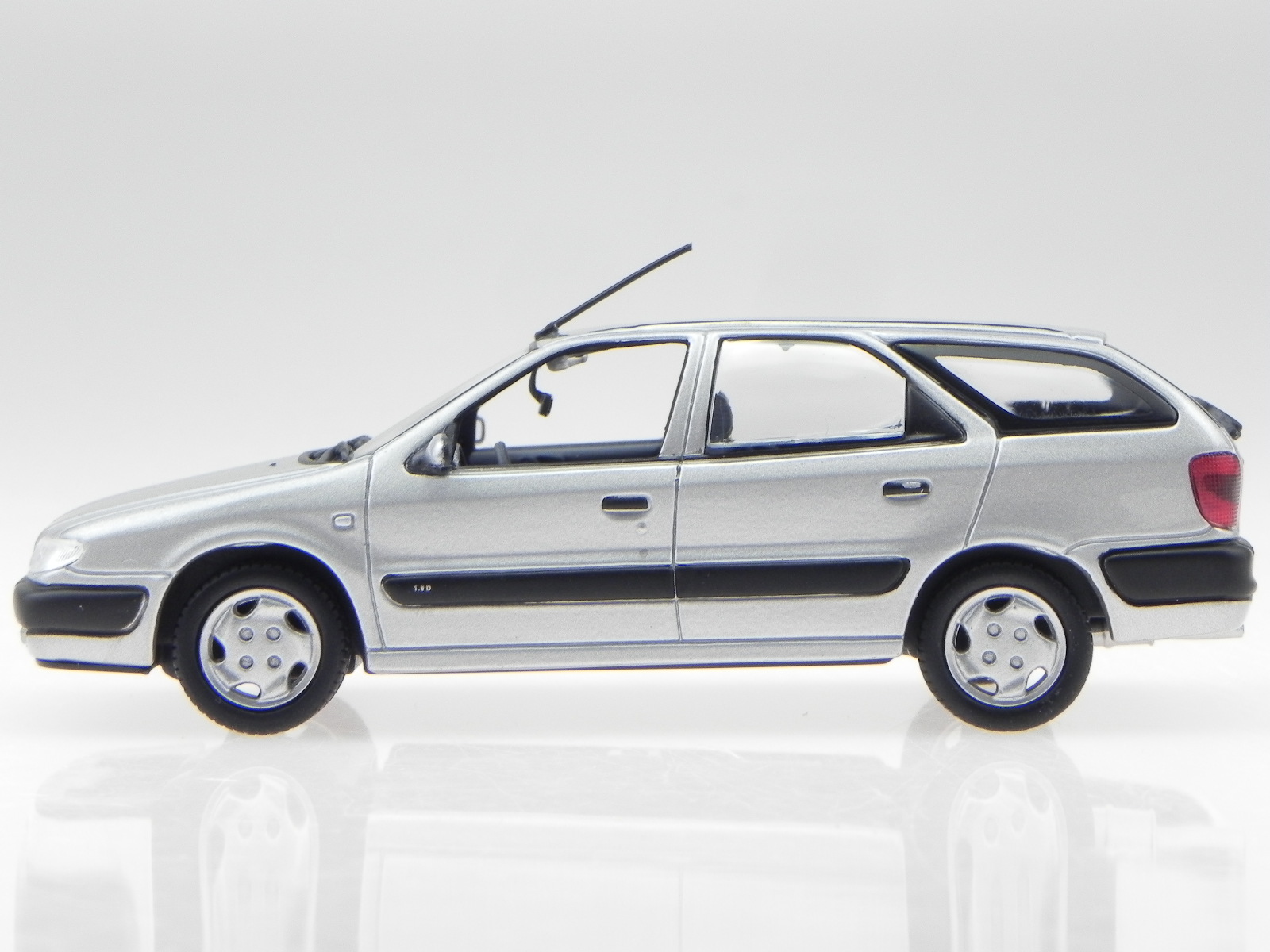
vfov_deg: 12.7
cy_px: 476
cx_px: 635
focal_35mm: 117
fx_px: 4293
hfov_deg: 16.8
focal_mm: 20.8
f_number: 7.1
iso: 168
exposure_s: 1/23.8
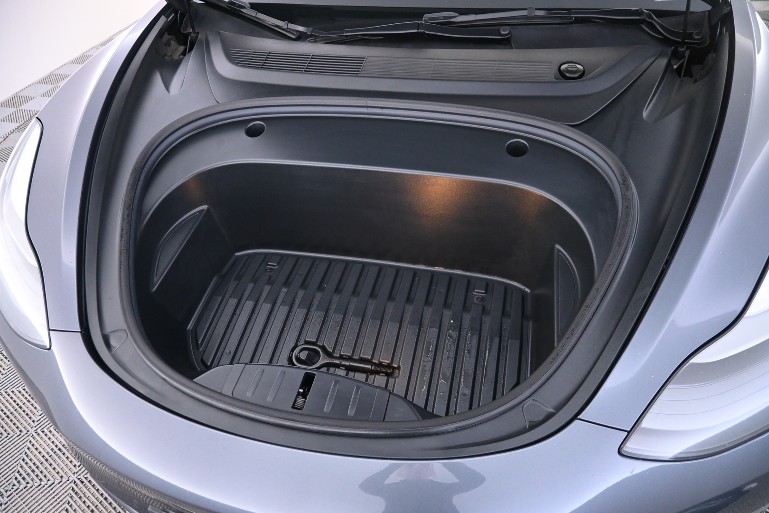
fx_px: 513
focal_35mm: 24
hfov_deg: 73.7
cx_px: 384
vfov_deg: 53.1
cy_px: 256
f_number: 3.5
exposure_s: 1/25
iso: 2200
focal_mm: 16
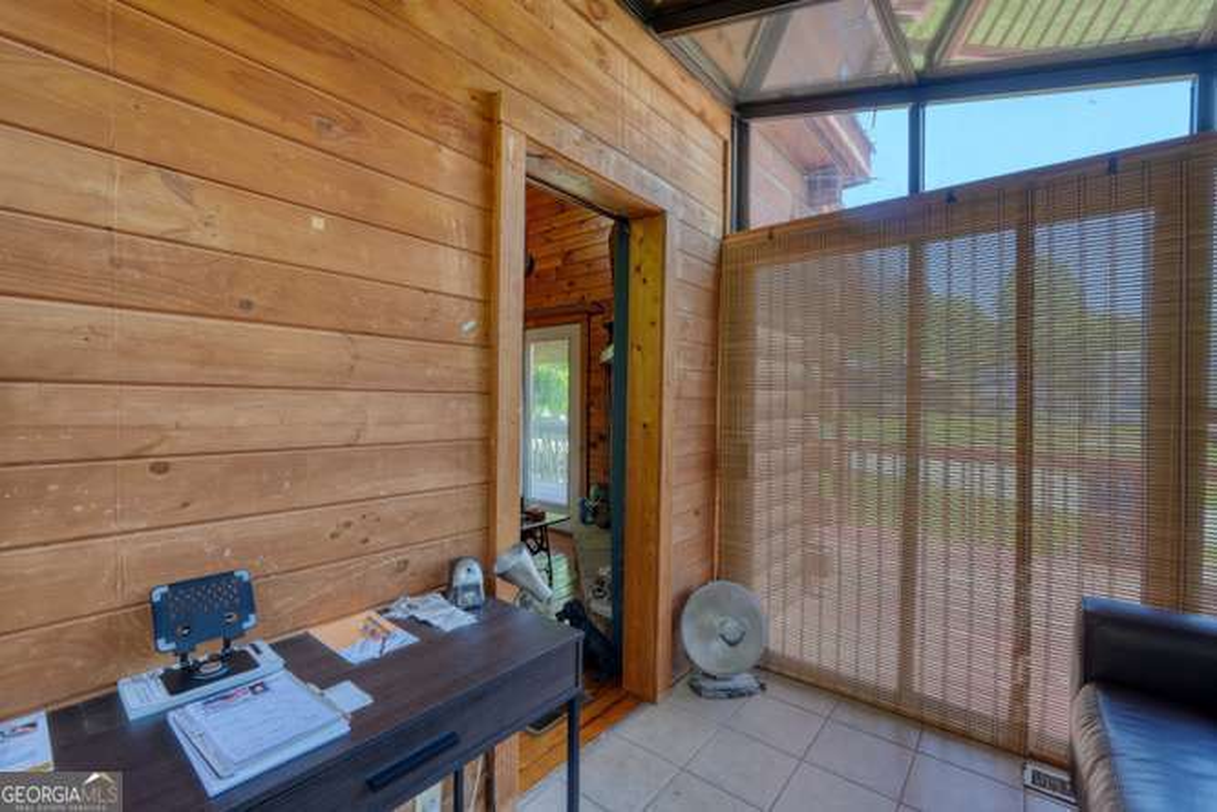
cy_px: 406
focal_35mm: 15
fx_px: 507
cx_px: 608
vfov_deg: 77.3
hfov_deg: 100.4
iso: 100
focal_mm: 10
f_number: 9
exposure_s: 1
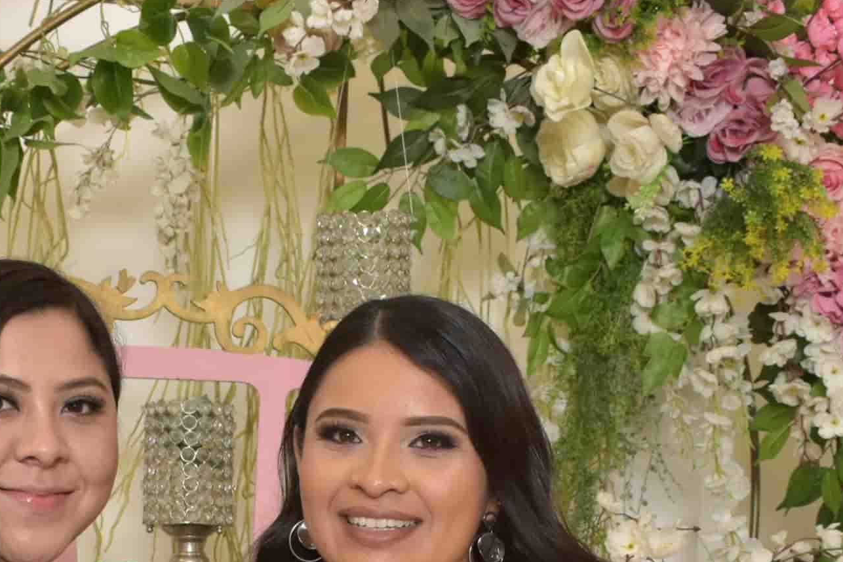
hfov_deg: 24.0
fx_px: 1967
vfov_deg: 15.4
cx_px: 237
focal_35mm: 84
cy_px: 763
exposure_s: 1/50
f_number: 5
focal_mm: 20
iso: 800
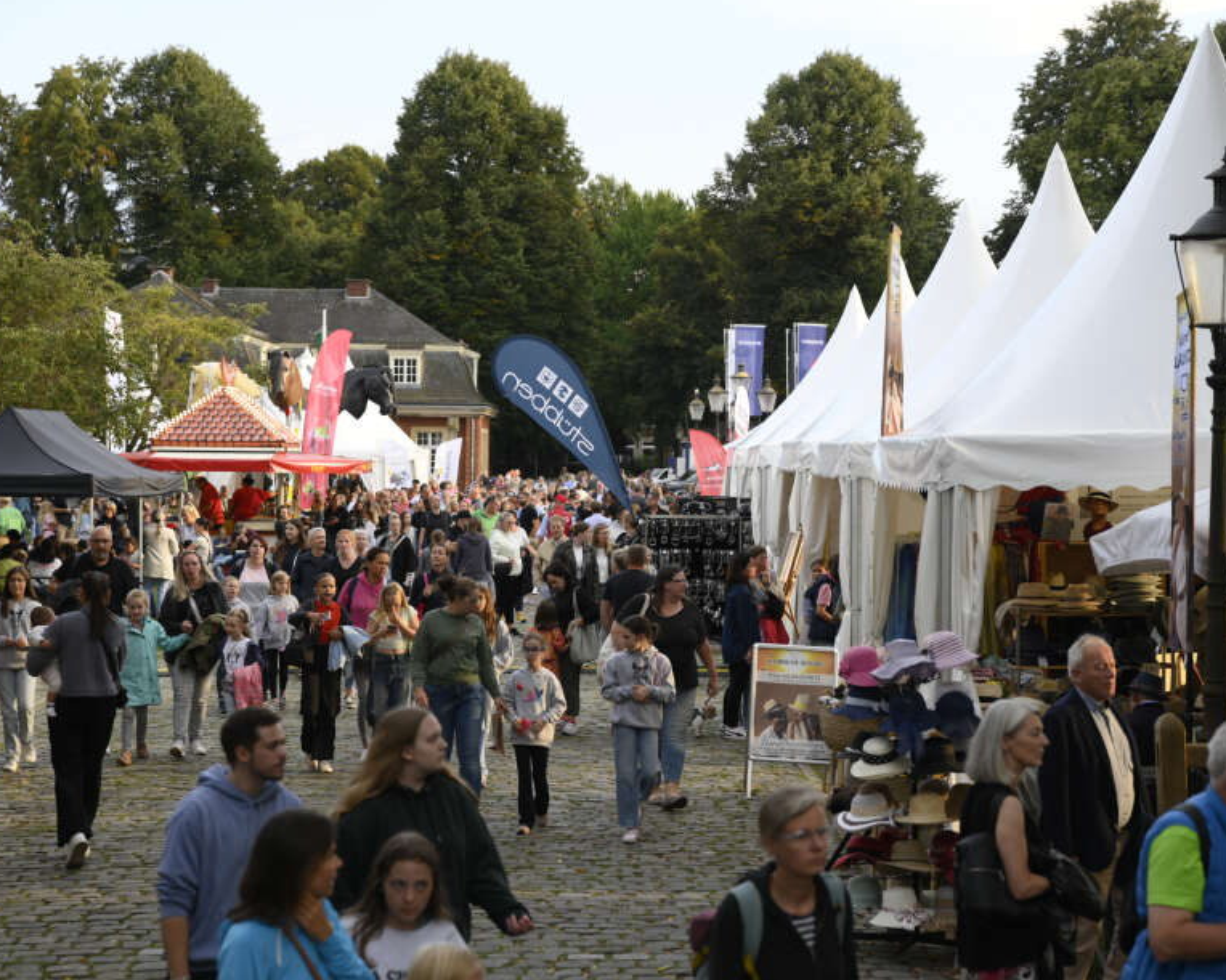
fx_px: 2902
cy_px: 489
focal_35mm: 80
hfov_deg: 23.8
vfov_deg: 19.2
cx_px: 647
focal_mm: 70
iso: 200
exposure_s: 1/250
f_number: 4
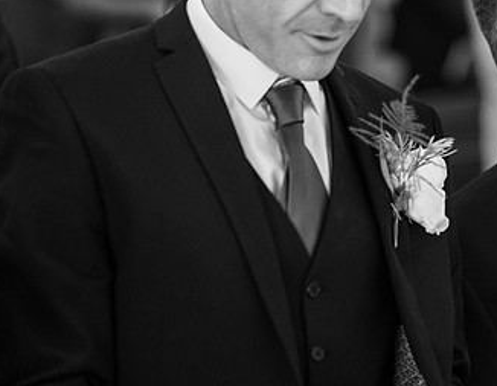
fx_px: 2850
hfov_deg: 9.8
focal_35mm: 196
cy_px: 58
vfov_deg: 7.7
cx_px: 596
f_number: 2
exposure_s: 1/125
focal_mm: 85
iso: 1000
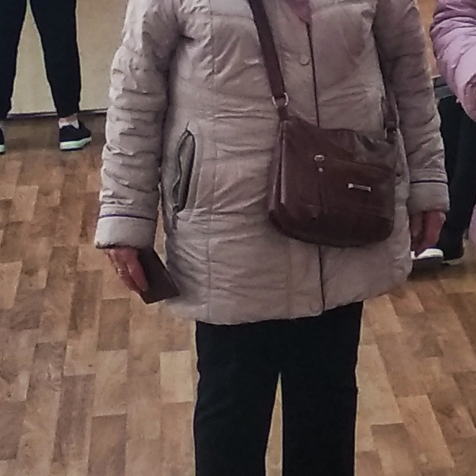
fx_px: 2162
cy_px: -146
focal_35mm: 139
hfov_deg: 12.3
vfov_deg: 12.2
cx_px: 581
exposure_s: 1/50
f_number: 2.2
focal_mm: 3.81
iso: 320
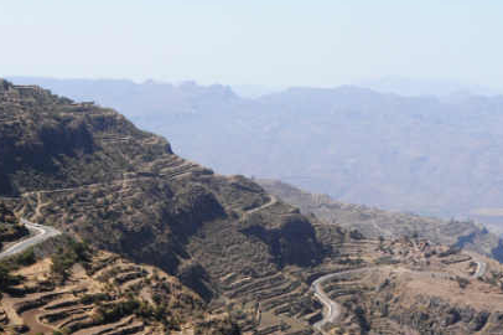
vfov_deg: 14.2
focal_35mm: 96
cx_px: 227
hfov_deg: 21.2
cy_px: 189
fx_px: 1340
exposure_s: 1/2500
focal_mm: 26
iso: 500
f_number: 6.3
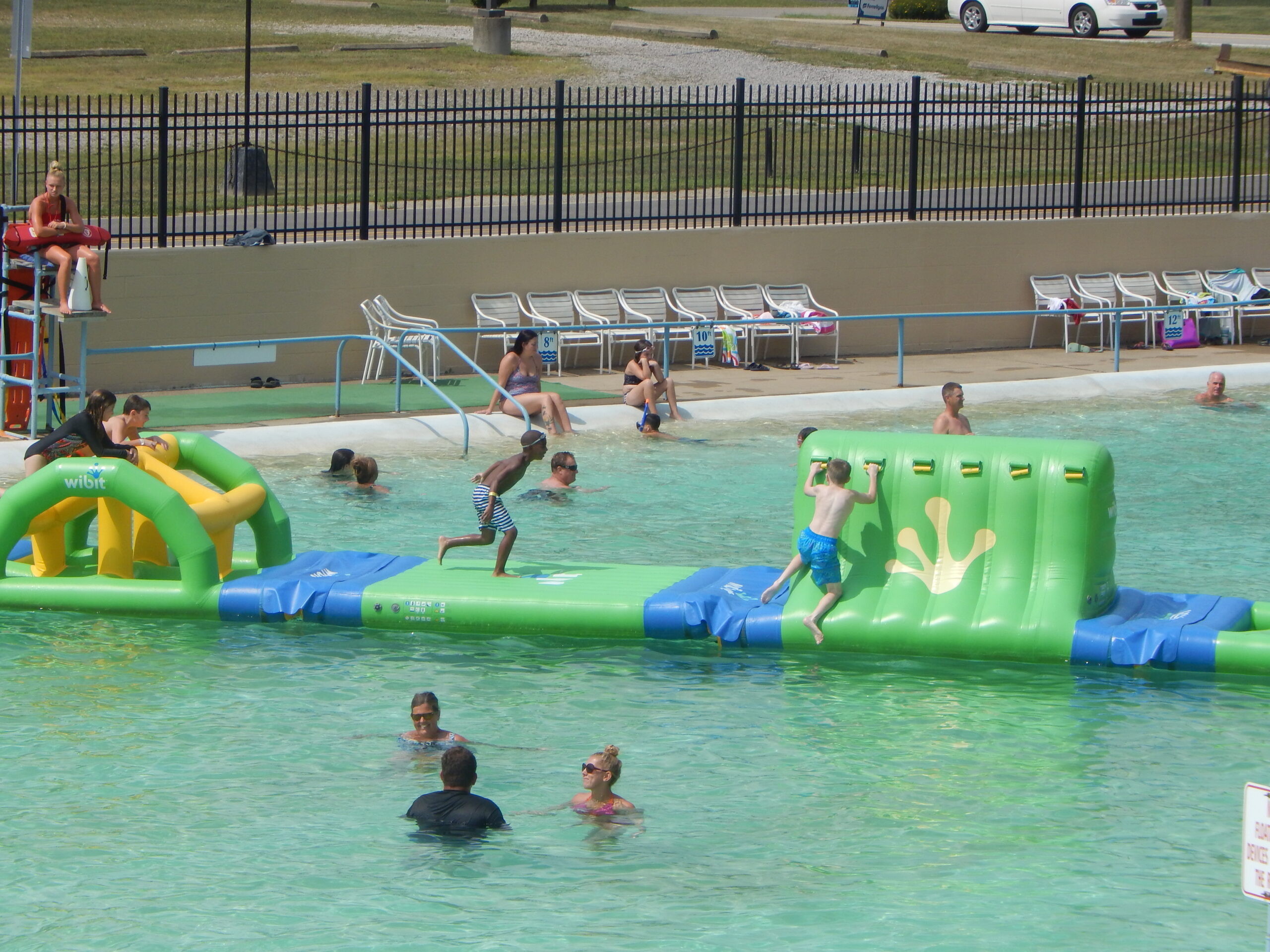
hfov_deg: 12.3
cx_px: 635
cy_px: 476
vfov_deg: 9.3
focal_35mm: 160
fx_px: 5870
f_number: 5.1
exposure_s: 1/1000
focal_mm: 28.7
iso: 125
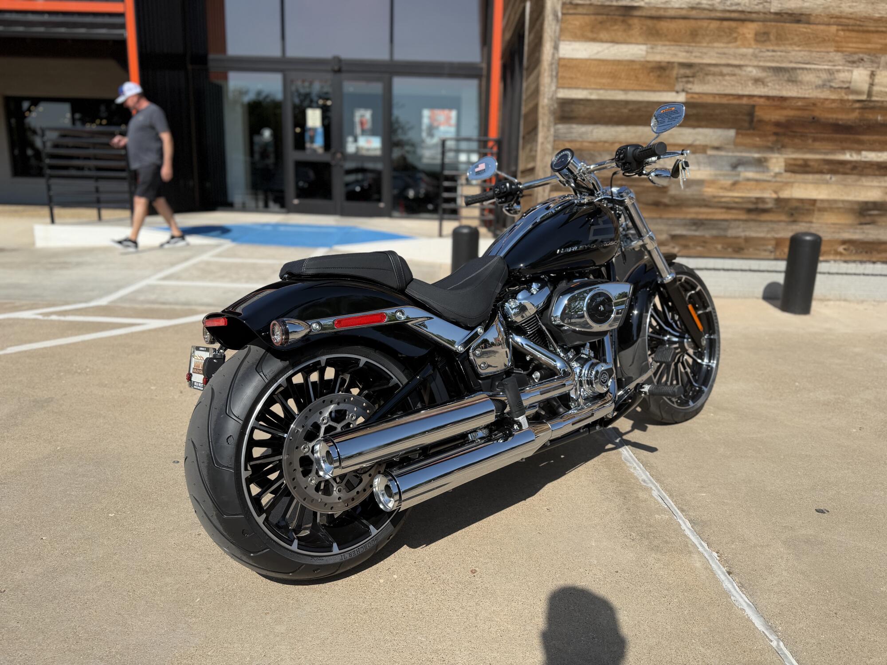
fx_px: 615
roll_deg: -0.8
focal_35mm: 24
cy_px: 332
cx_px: 444
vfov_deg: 56.8
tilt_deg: -12.2
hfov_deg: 71.6
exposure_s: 1/5319
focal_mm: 6.76
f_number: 1.78
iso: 80
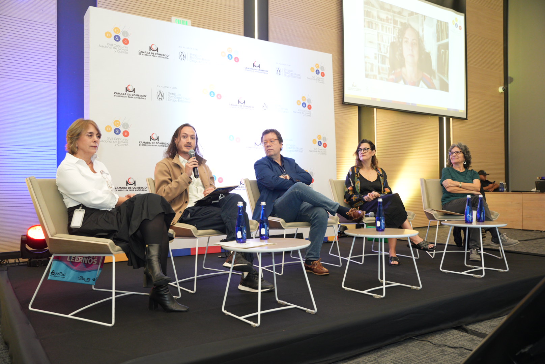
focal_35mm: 31
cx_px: 272
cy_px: 182
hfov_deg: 60.7
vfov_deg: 42.8
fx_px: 465
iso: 2500
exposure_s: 1/80
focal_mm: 30.7
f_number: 3.5
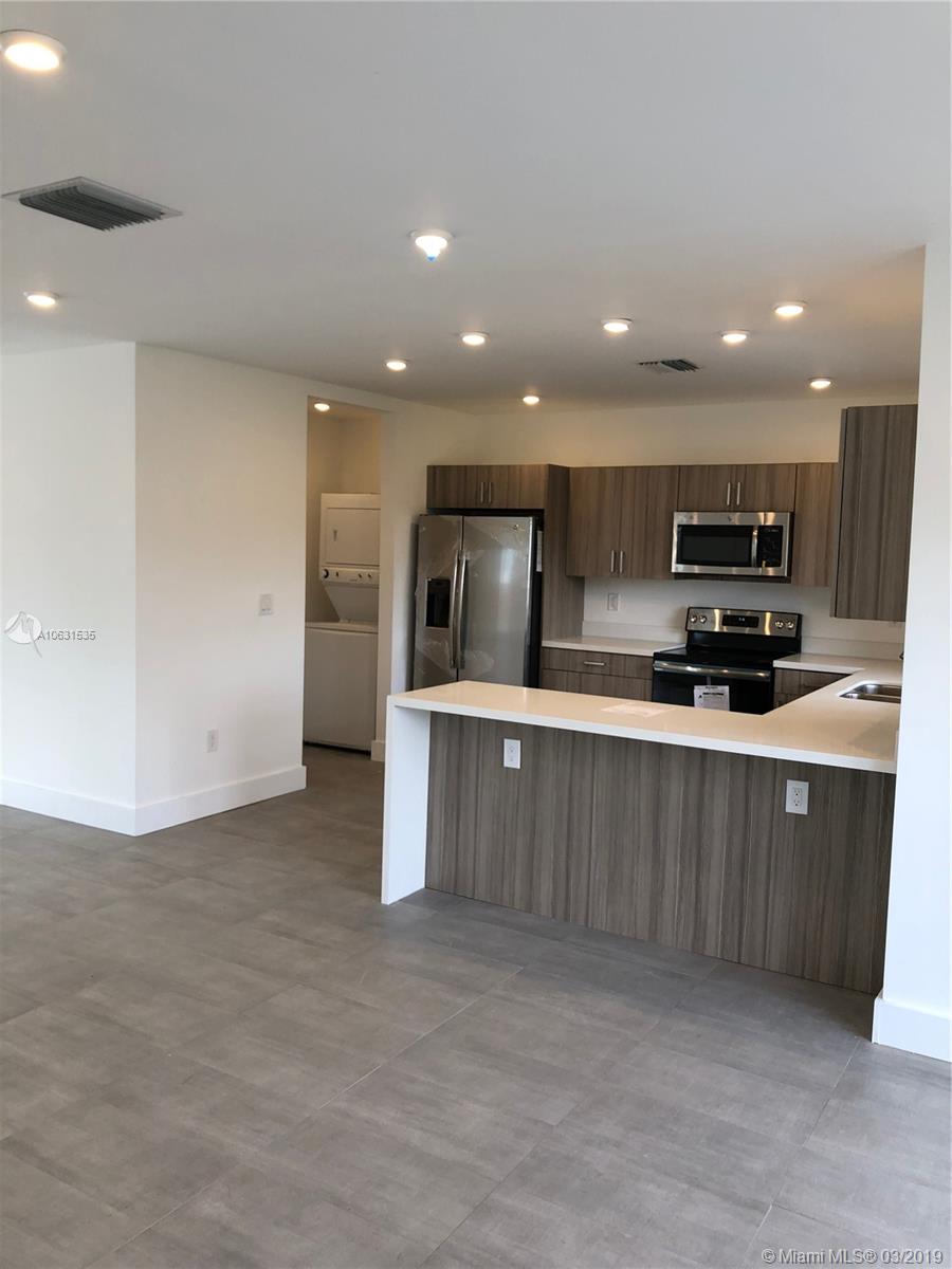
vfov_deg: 63.4
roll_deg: -1.7
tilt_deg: -3.3
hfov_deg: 49.7
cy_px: 634
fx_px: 1027
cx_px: 476
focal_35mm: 28
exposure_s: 1/120
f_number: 1.8
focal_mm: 4
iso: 40
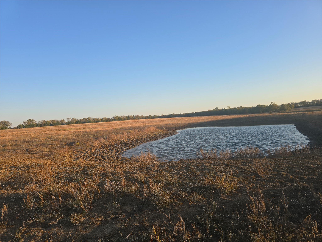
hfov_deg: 73.9
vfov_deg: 58.9
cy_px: 121
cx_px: 161
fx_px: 214
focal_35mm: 23
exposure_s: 1/240
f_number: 1.7
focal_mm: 6.3
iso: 12
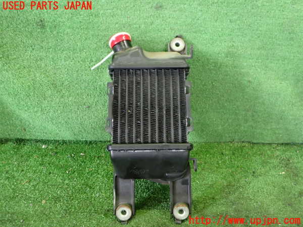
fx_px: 263
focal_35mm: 30
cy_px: 114
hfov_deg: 60.0
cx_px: 152
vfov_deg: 46.8
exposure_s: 1/30
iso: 640
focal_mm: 5.4
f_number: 2.3
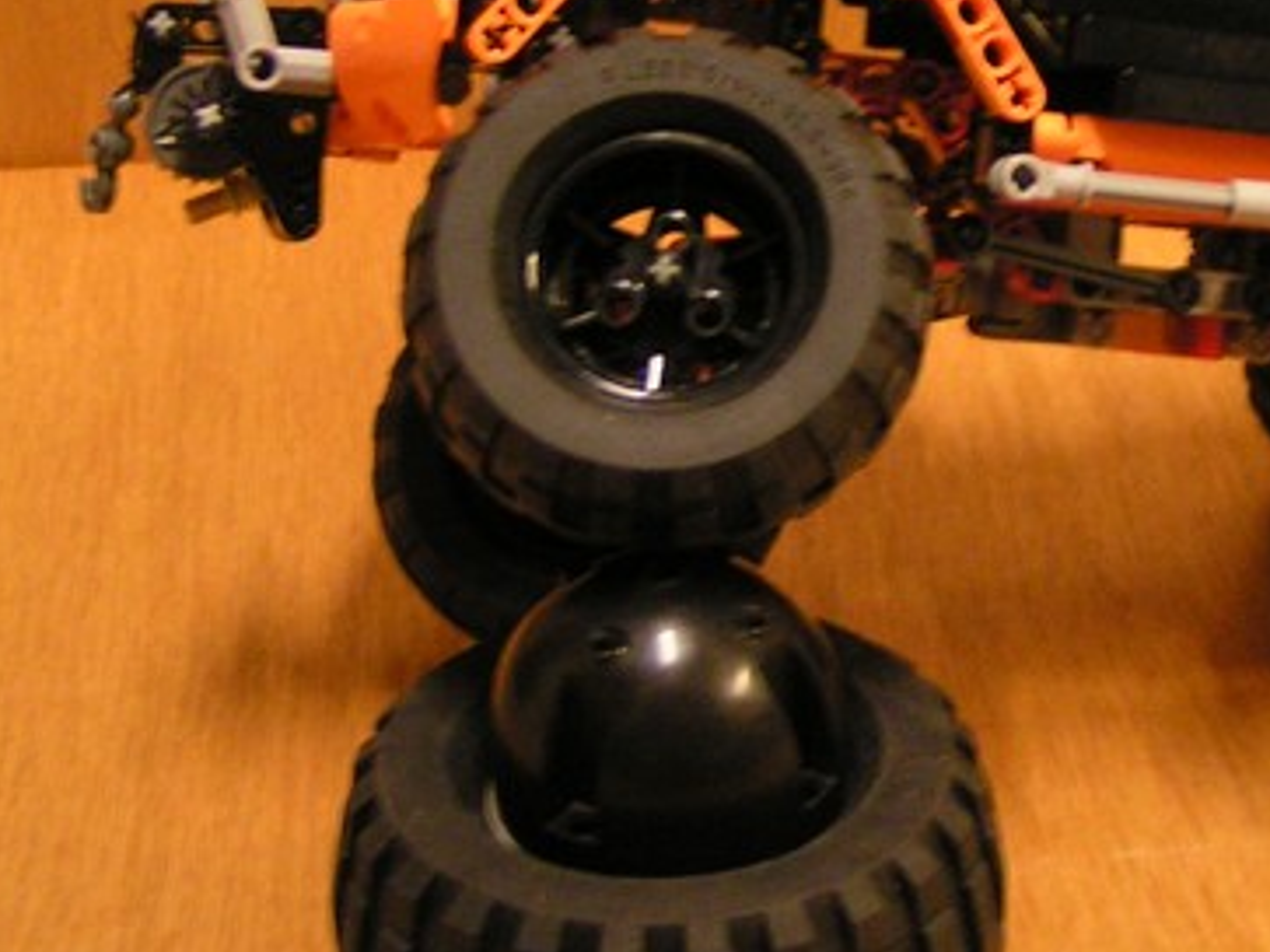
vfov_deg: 21.9
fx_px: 2457
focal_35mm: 67
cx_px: 1078
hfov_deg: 28.2
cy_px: 424
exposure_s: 1/5
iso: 200
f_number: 2.8
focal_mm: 5.8
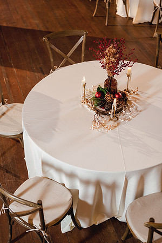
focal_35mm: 50
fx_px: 337
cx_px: 81
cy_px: 122
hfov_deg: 27.0
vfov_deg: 39.6
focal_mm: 50
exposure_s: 1/100
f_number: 2.2
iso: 400
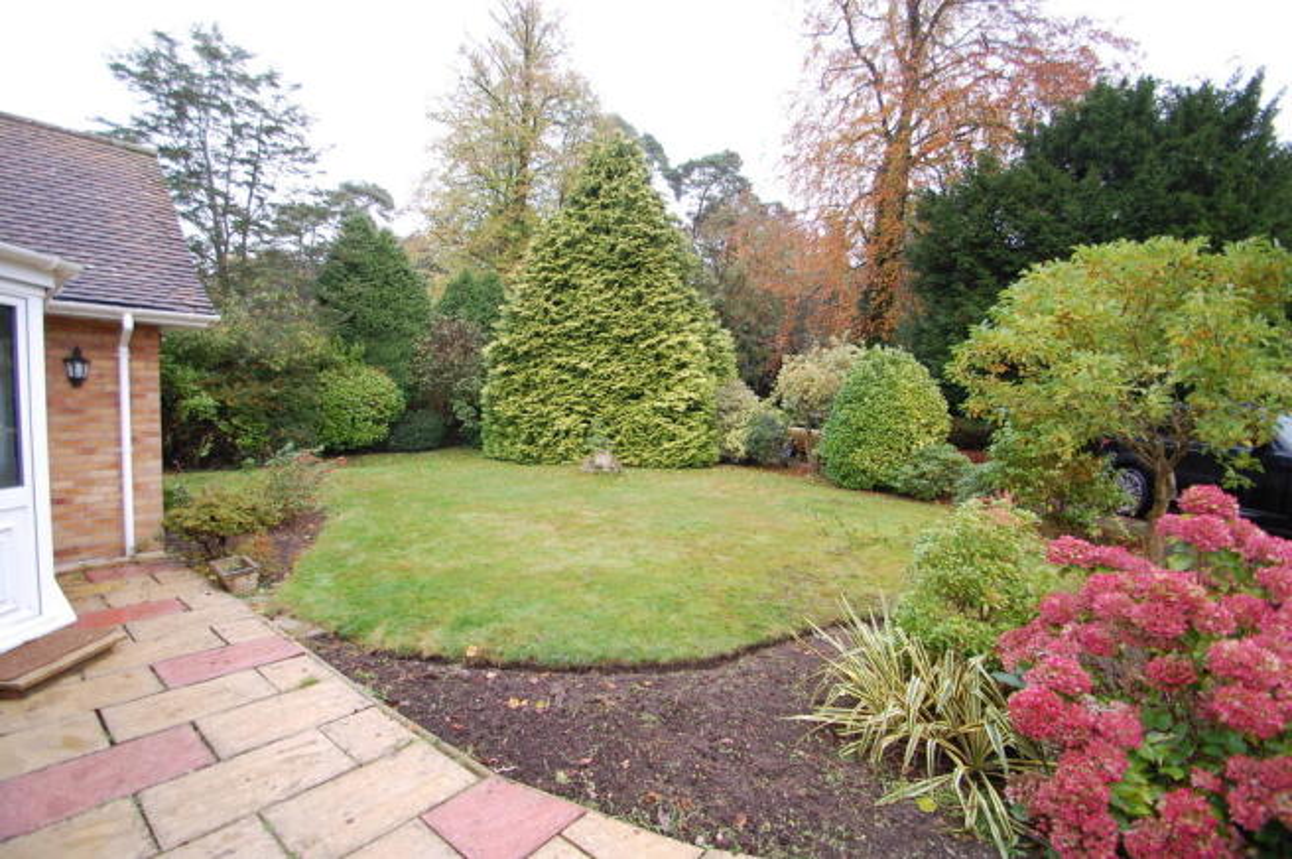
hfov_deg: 100.4
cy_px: 430
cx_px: 646
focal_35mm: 15
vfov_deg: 77.2
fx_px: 538
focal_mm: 10
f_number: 4
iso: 400
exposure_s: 1/60
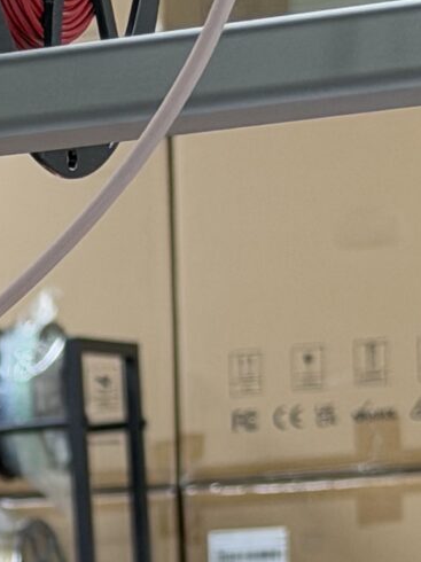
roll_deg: +2.8
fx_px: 4074
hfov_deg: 5.8
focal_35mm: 251
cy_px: 892
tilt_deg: -3.1
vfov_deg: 7.7
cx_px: -413
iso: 80
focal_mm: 6.76
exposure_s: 1/50
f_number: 1.78
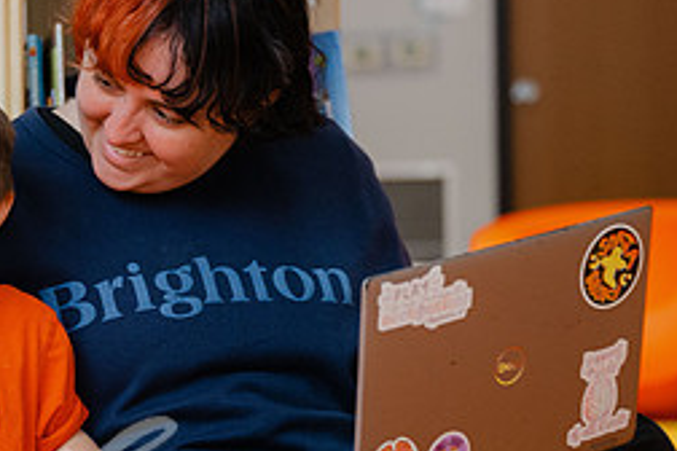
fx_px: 2595
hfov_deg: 14.7
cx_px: 21
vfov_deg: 9.9
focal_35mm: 138
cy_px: 264
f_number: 2.8
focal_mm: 60
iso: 2000
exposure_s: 1/200
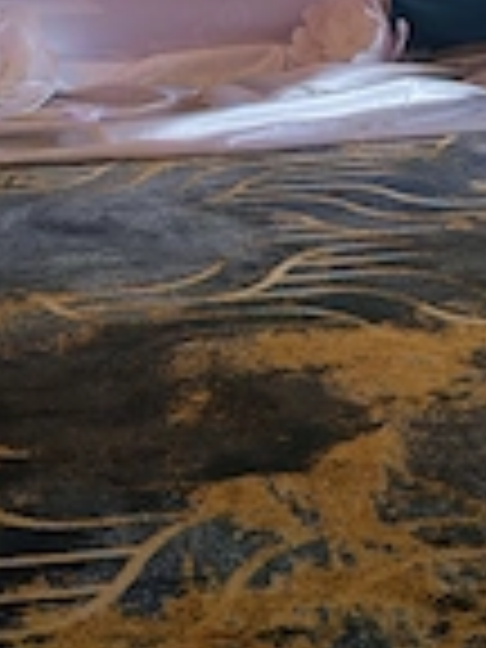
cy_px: -166
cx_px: 266
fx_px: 2022
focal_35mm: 108
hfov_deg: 13.7
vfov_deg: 17.2
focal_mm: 5.52
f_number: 1.95
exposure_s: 1/100
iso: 250
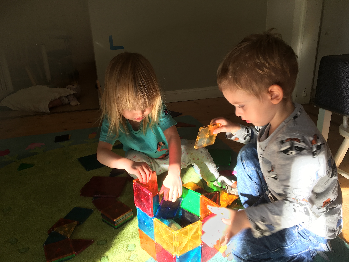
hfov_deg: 61.7
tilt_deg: -20.1
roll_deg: +2.5
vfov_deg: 48.2
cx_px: 174
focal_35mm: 29
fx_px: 292
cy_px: 131
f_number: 2.2
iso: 25
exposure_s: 1/103
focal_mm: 4.15
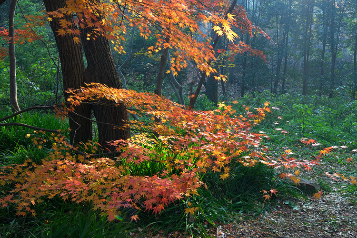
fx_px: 357
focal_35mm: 36
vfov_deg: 36.8
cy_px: 107
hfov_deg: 53.1
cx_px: 178
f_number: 8
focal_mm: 18
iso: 200
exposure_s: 1/45
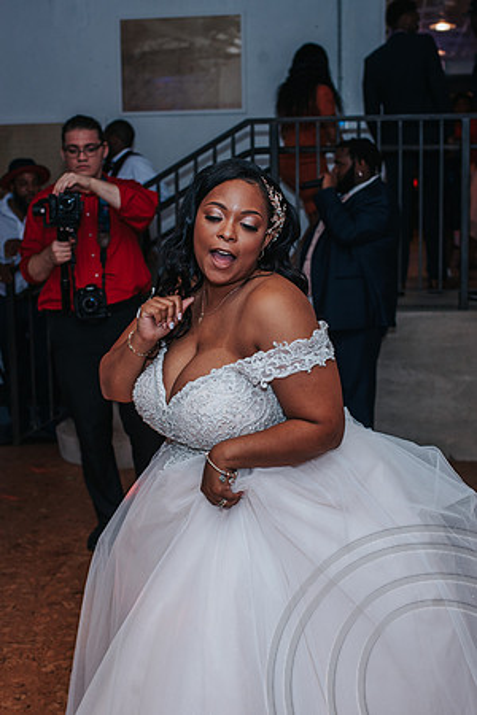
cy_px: 358
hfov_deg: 25.8
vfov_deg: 37.9
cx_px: 224
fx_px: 1043
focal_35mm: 52
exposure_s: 1/200
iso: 400
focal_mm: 35
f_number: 3.5
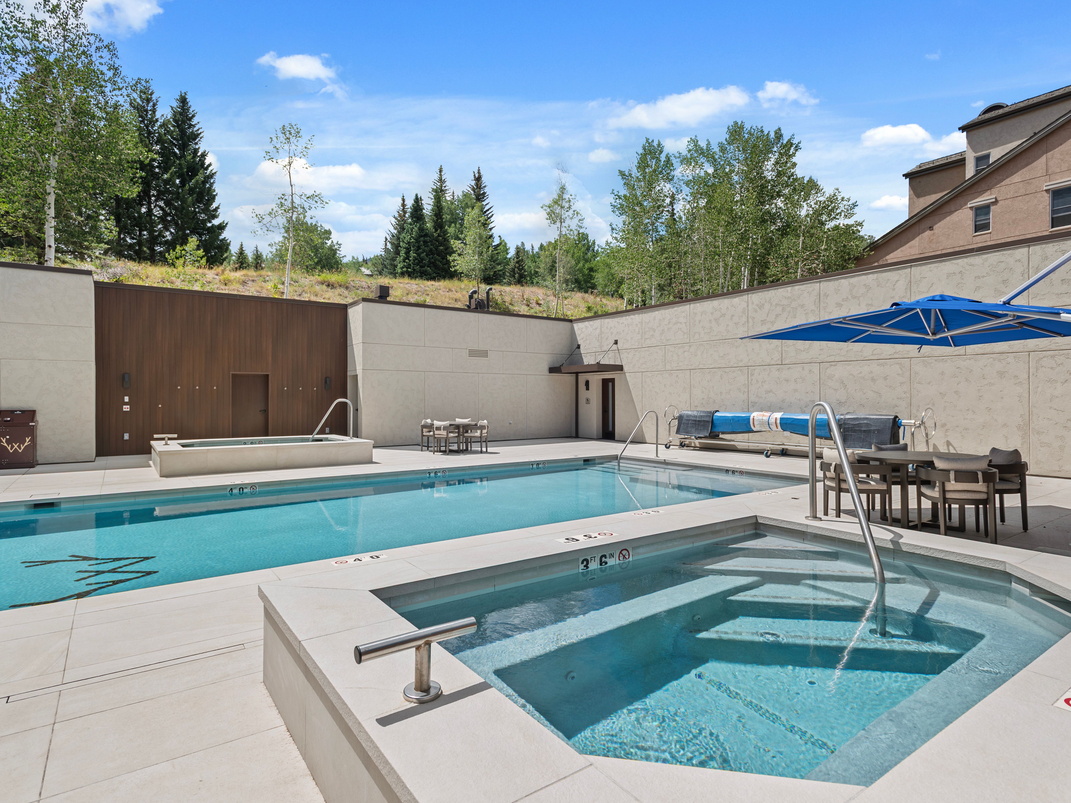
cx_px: 528
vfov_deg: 68.7
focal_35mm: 19
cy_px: 405
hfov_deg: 84.7
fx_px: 588
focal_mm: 17
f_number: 7.1
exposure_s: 1/160
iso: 125
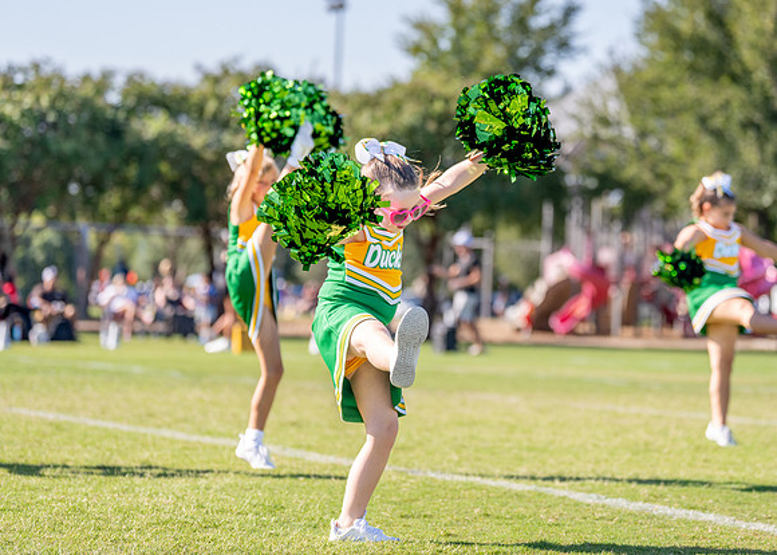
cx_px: 454
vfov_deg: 11.4
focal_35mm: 125
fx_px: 2768
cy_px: 227
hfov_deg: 16.0
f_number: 2.8
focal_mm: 100
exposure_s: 1/2000
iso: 250
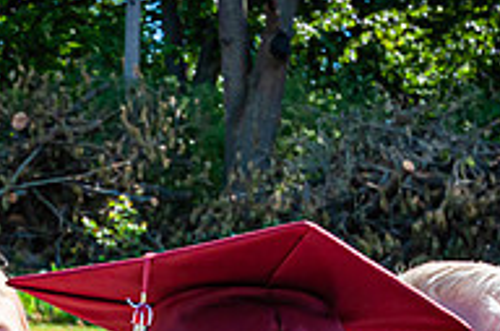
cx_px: 57
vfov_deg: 12.1
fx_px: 1510
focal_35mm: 109
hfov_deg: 18.5
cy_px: 455
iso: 200
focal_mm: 24
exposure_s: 1/320
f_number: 9
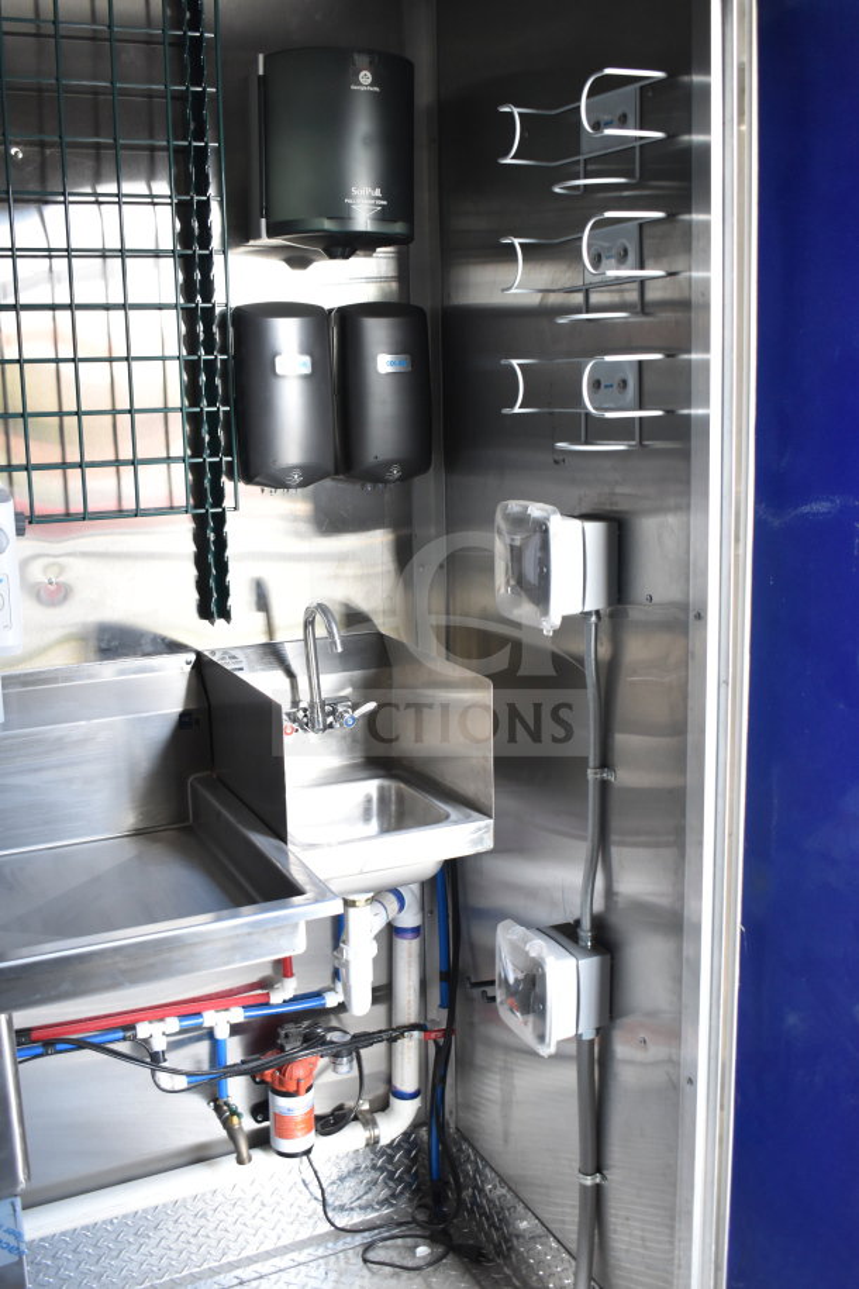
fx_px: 1288
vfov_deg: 53.1
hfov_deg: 36.9
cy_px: 644
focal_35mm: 36
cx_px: 430
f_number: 3.8
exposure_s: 1/40
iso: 1000
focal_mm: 24
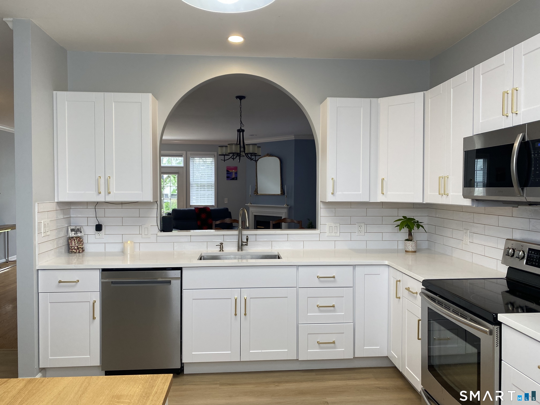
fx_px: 406
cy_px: 202
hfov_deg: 67.3
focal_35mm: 26
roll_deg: +0.3
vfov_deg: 53.1
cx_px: 270
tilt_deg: -2.5
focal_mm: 4.25
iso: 100
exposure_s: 1/120
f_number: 1.8
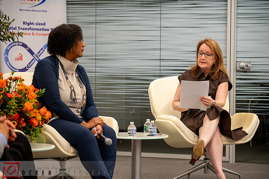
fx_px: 784
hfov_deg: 19.5
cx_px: 134
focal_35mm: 105
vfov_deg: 13.0
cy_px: 90
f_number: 4
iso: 1600
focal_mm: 105
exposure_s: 1/100
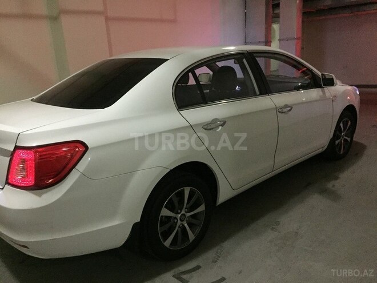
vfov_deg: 48.2
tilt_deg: -15.8
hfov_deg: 61.7
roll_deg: +2.7
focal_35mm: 29
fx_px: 316
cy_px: 142
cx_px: 188
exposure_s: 1/17
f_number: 2.2
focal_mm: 4.15
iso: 400
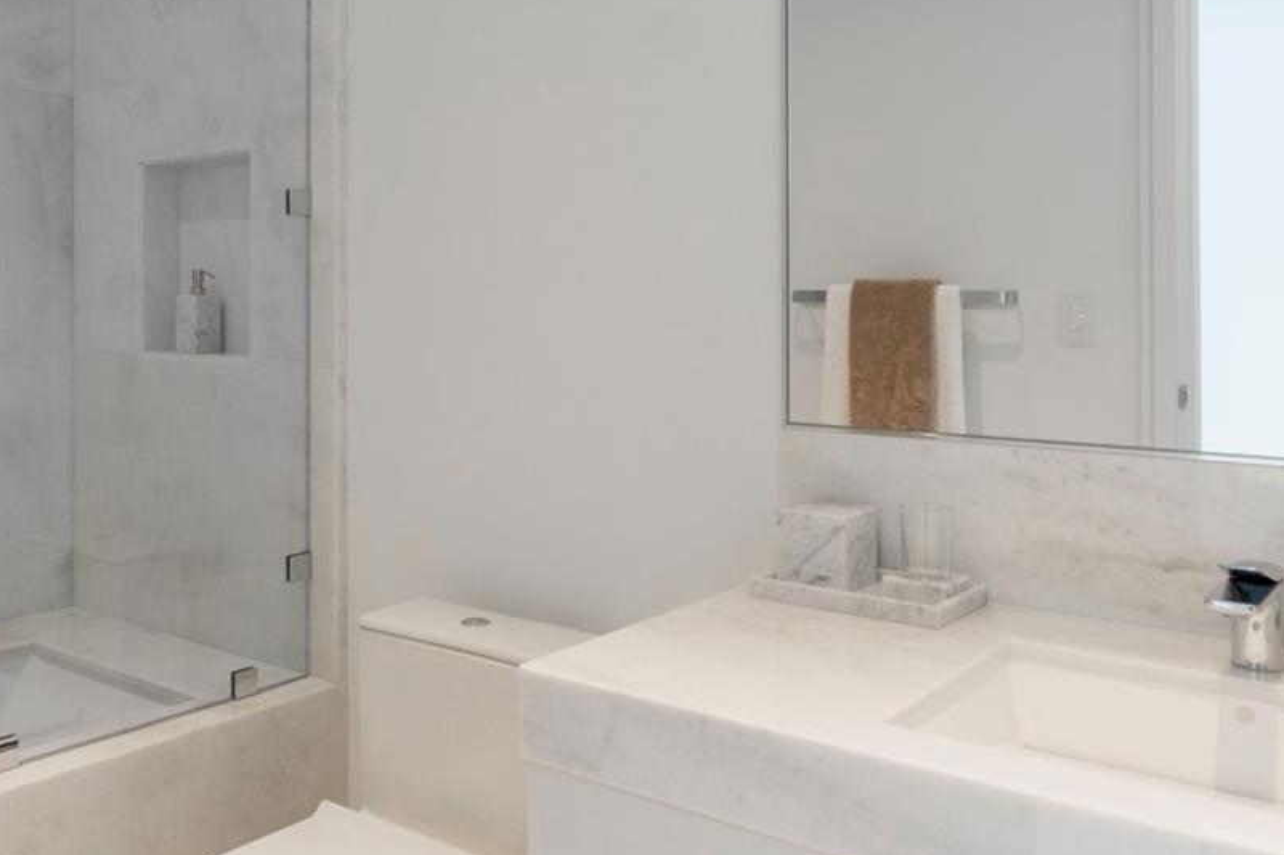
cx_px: 498
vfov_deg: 39.1
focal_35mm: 33
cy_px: 241
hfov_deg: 56.7
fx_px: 1177
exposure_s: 1/5
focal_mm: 11
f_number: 8
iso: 250
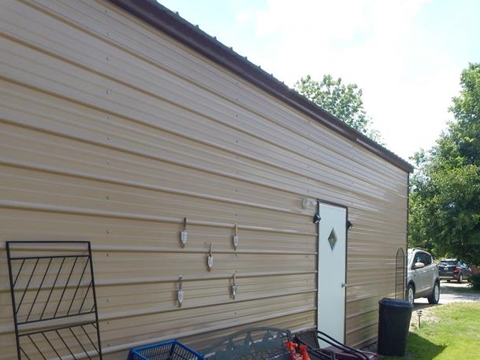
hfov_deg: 48.8
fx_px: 513
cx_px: 340
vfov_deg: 37.6
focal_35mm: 37
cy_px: 276
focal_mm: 4
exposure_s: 1/1250
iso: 125
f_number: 3
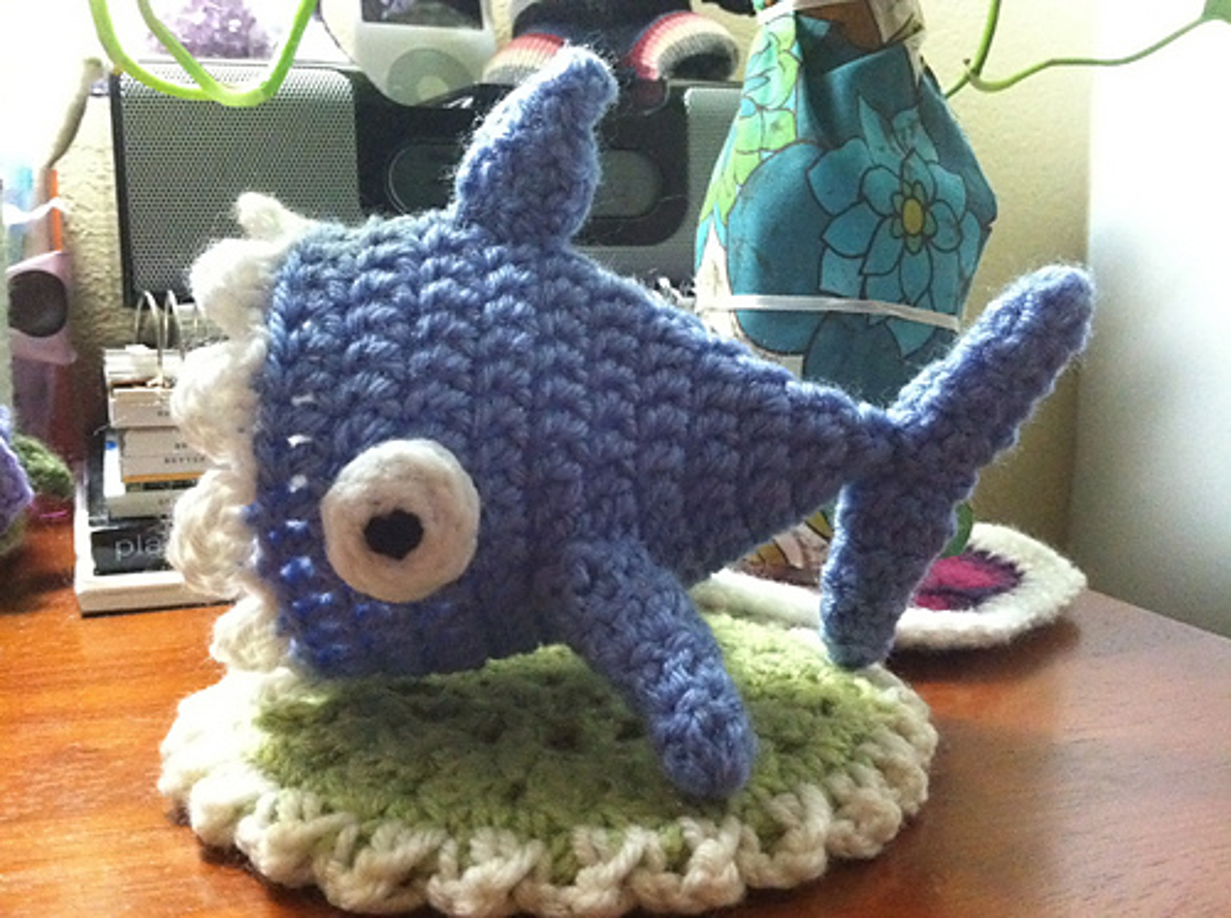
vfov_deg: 40.6
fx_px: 1242
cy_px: 459
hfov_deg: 52.7
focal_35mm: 35
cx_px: 616
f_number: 2.8
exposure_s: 1/15
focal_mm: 3.85
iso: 800
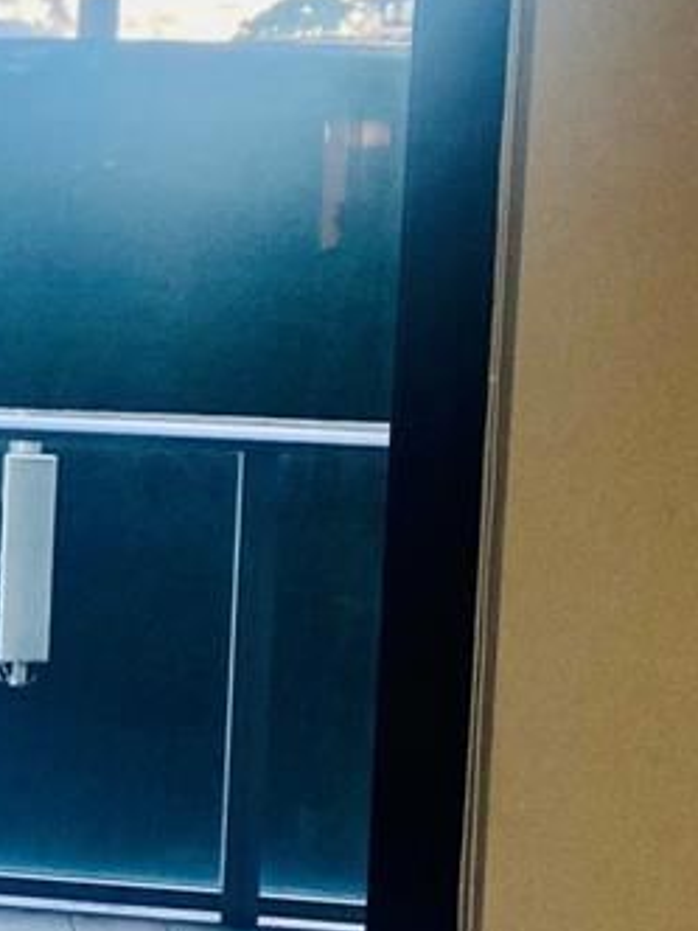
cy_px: 435
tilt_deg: -2.1
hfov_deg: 14.5
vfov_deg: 20.9
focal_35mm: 94
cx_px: -412
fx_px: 2527
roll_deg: -2.1
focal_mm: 4.25
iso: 125
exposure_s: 1/120
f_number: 1.8
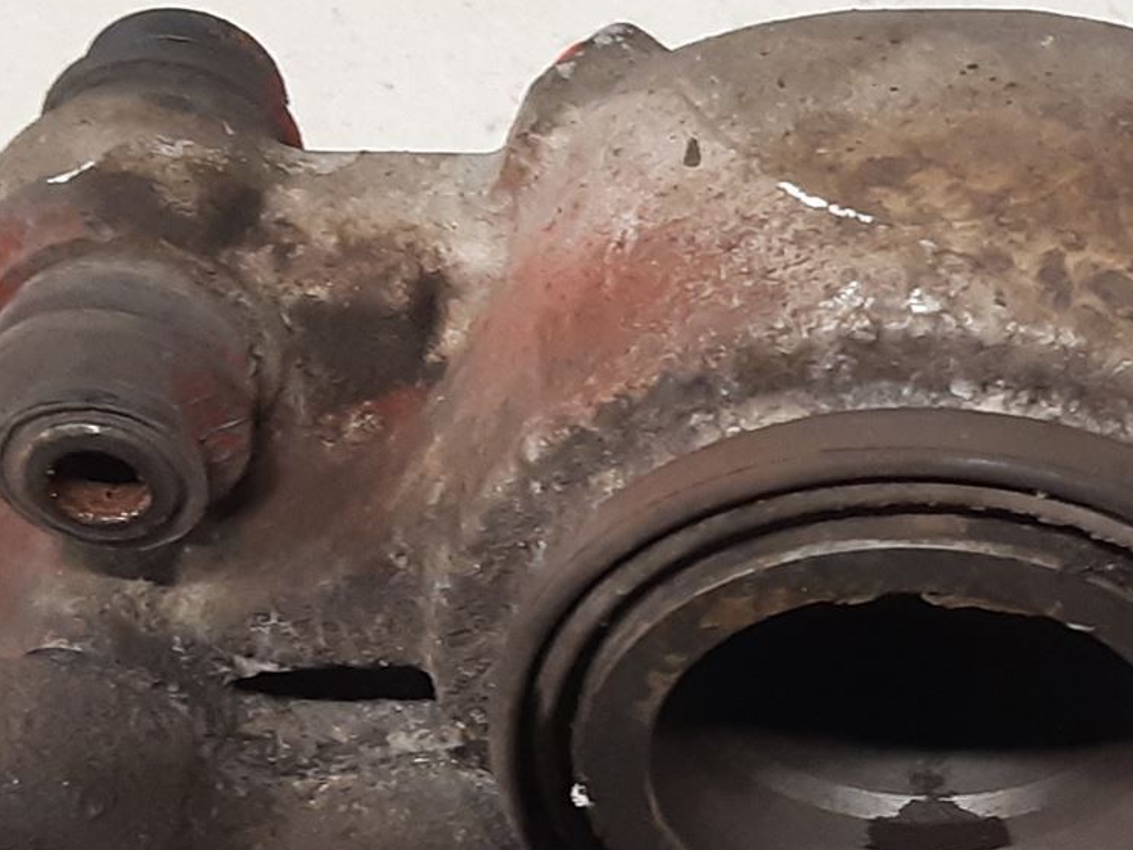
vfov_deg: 19.6
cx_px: 844
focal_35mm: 72
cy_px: 917
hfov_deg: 26.7
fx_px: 2357
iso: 200
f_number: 1.7
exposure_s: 1/33
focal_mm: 3.93
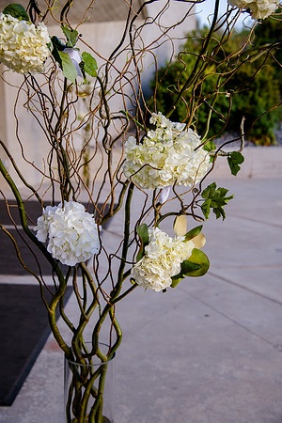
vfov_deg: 42.7
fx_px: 540
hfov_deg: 29.2
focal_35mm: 46
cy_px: 212
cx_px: 141
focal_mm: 46
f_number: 5
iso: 200
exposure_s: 1/250
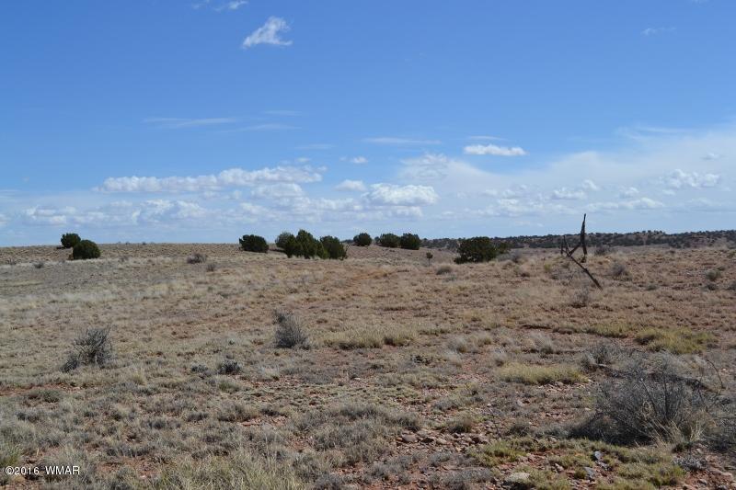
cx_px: 368
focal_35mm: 48
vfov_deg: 28.1
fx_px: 981
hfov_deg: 41.1
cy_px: 245
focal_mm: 32
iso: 100
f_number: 9
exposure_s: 1/320
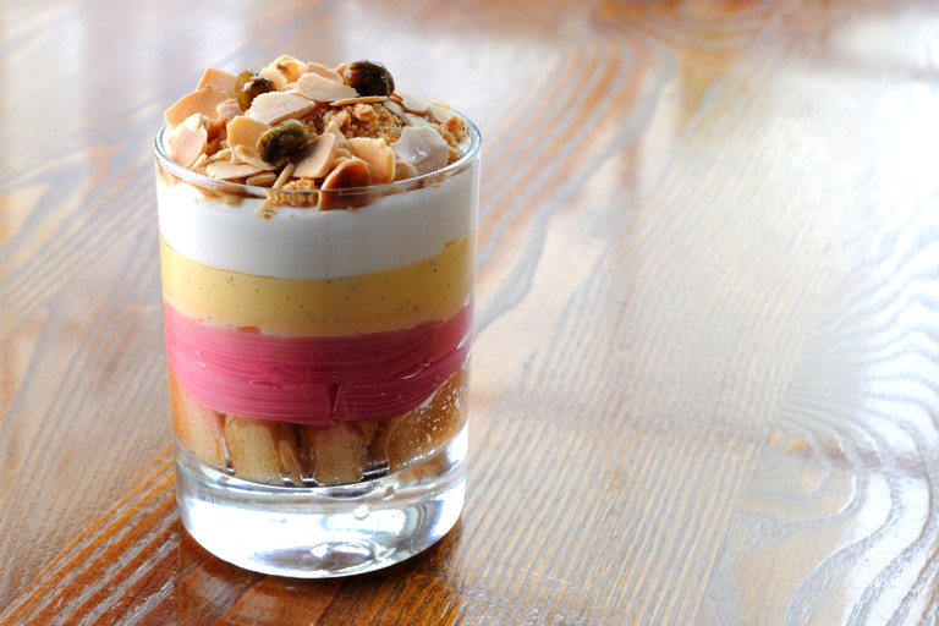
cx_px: 470
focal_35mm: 50
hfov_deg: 39.6
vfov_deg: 27.0
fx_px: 1304
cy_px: 313
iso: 1600
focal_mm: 50
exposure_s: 1/100
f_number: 11
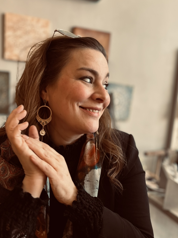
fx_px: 226
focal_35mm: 33
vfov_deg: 55.1
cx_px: 79
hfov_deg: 42.9
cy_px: 138
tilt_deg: -8.7
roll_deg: -4.4
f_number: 1.5
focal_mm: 5.7
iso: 100
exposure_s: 1/60
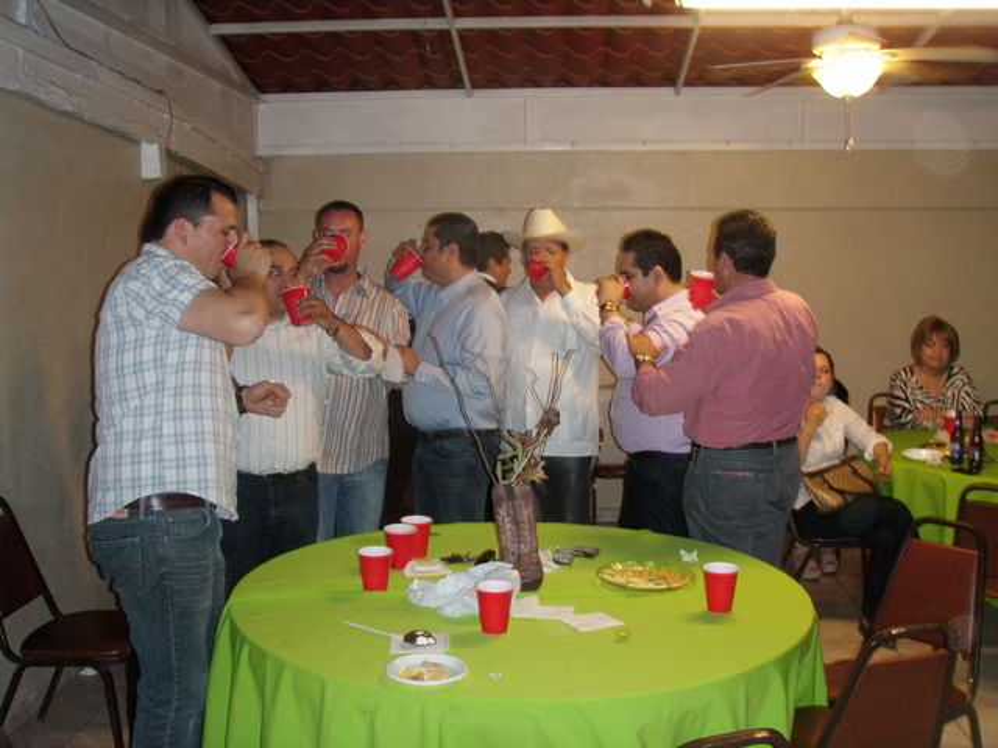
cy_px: 374
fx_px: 1096
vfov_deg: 37.7
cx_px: 499
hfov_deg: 49.0
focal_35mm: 38
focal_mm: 6.7
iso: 320
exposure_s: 1/30
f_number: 3.5
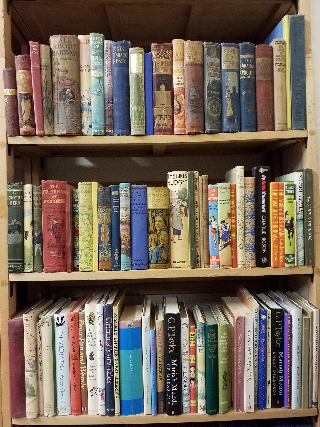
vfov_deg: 65.3
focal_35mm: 27
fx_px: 333
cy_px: 214
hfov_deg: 51.4
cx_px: 160
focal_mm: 3.6
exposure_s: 1/17
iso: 400
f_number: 1.9
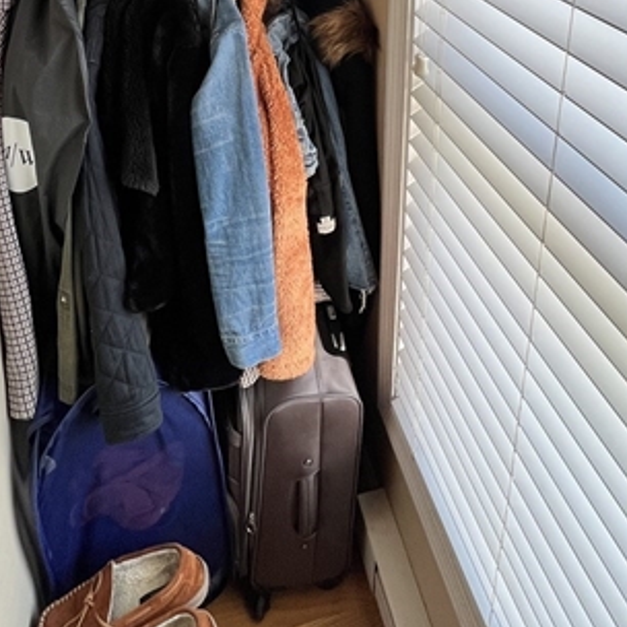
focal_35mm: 29
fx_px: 594
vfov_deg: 45.7
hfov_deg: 55.6
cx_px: 295
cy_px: -16
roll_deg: +1.9
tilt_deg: -16.9
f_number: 1.8
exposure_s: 1/121
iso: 100
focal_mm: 1.57
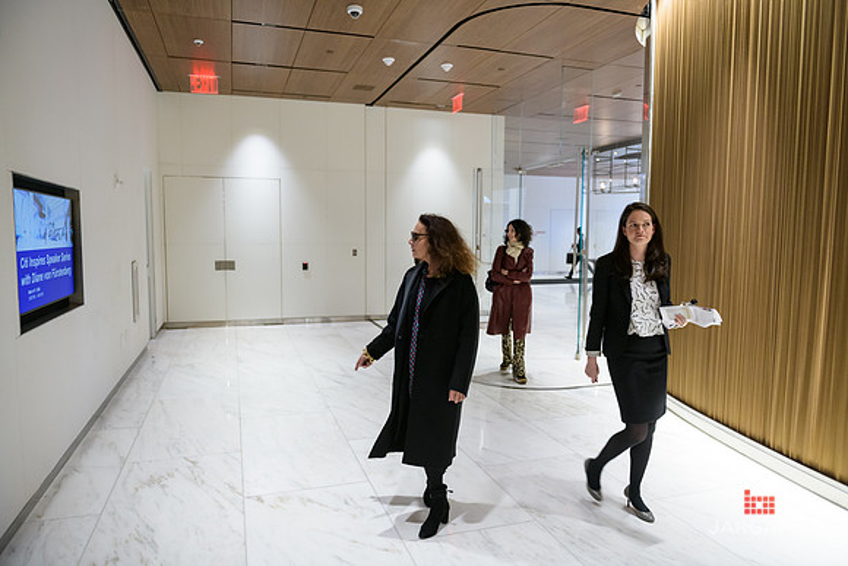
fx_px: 565
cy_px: 283
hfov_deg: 73.7
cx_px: 424
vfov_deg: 53.2
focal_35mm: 24
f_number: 3.2
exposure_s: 1/125
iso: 1250
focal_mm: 24
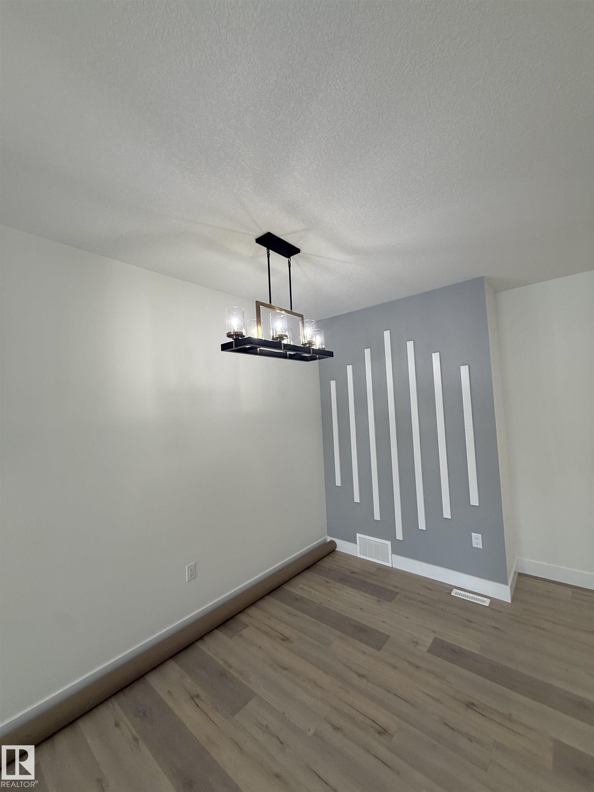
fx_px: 320
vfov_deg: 102.1
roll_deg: +1.6
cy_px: 396
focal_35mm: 14
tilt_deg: +3.9
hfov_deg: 85.7
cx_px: 297
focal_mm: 2.22
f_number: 2.2
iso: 125
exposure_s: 1/120
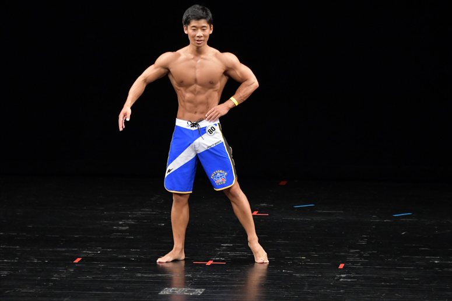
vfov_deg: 4.8
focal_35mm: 285
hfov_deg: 7.2
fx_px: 3577
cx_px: 226
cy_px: 150
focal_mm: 190
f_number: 5.6
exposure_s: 1/400
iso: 3200
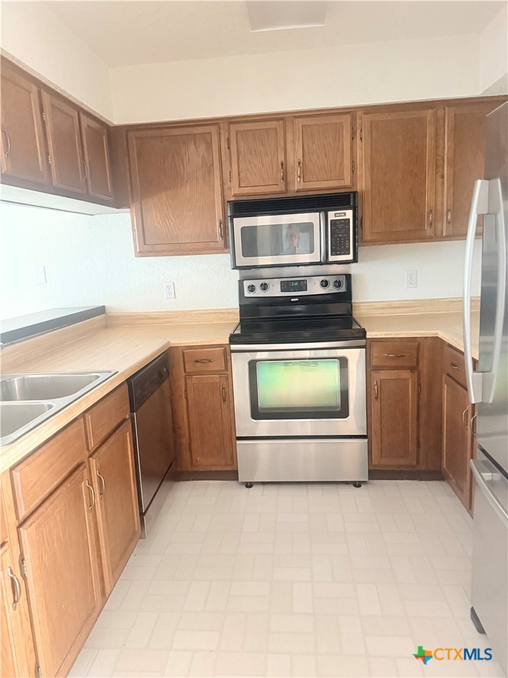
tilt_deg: -11.4
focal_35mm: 24
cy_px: 339
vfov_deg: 71.6
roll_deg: +2.0
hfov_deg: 56.8
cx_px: 254
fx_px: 470
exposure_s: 1/40
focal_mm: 6.76
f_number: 1.78
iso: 800
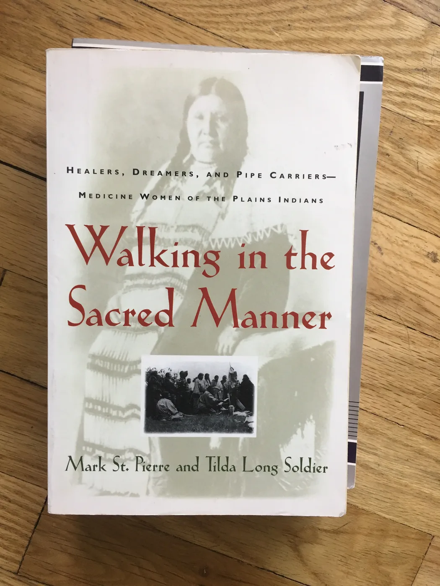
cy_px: 293
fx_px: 491
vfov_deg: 61.7
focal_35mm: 29
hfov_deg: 48.2
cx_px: 220
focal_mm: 4.15
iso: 40
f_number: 2.2
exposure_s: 1/30
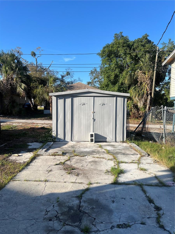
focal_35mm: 26
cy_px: 117
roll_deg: -0.6
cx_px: 88
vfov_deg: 67.3
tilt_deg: -3.3
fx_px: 175
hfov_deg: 53.1
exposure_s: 1/2353
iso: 50
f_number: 1.5
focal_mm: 5.7
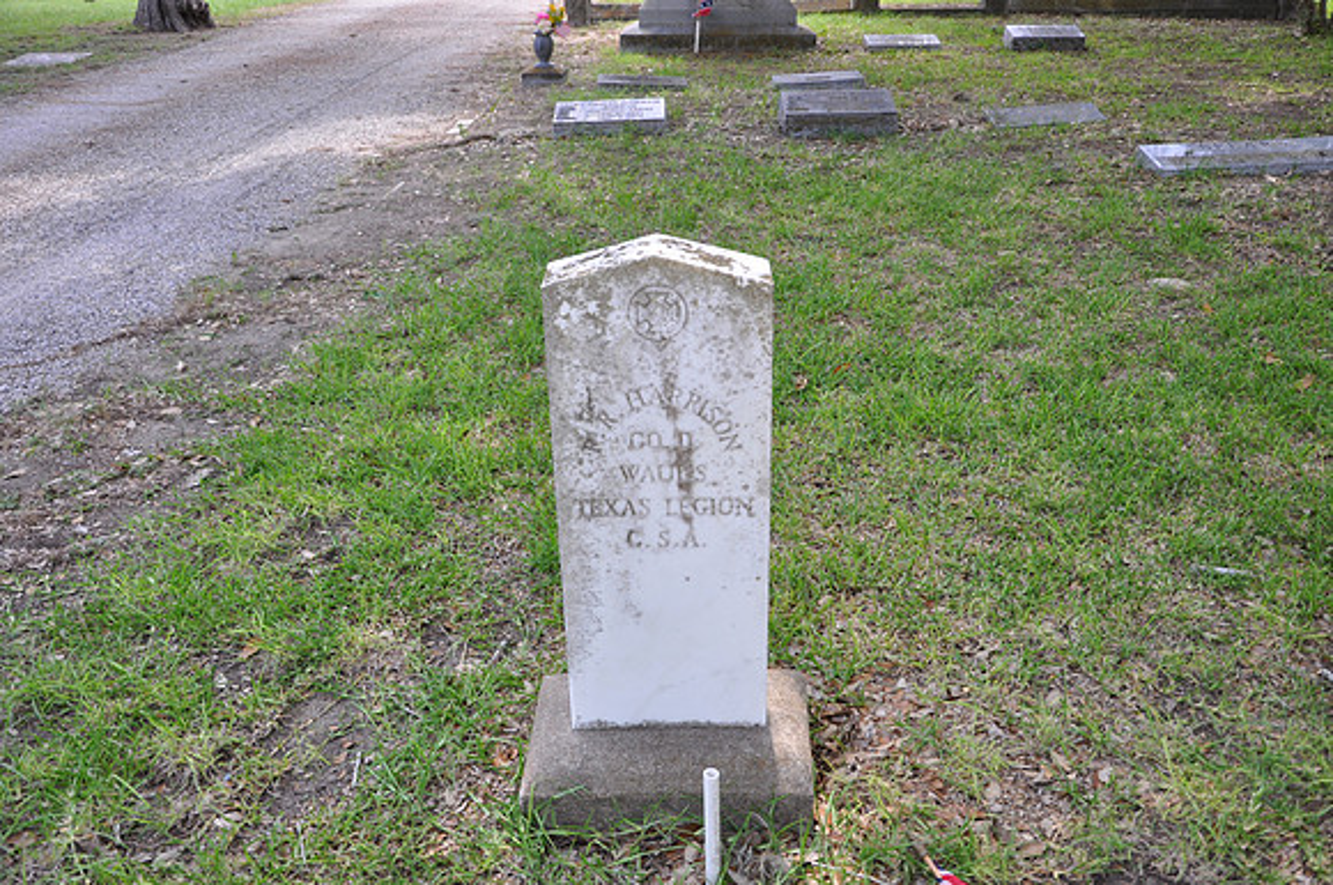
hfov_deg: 57.3
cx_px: 666
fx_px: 1220
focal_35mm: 33
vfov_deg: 39.9
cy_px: 442
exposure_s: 1/30
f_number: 5.6
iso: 220
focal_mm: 22
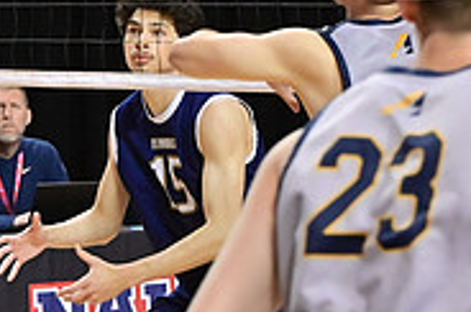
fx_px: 5446
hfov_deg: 5.0
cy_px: -111
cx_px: 128
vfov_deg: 3.3
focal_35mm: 417
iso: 2500
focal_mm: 88
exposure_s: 1/800
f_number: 5.6
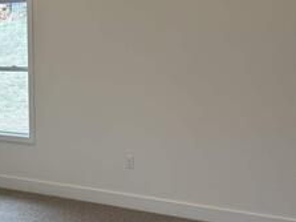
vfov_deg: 21.3
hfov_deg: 27.3
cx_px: 38
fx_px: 590
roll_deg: +1.3
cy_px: 96
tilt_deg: -6.3
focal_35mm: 69
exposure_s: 1/121
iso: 64
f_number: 1.78
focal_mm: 6.76
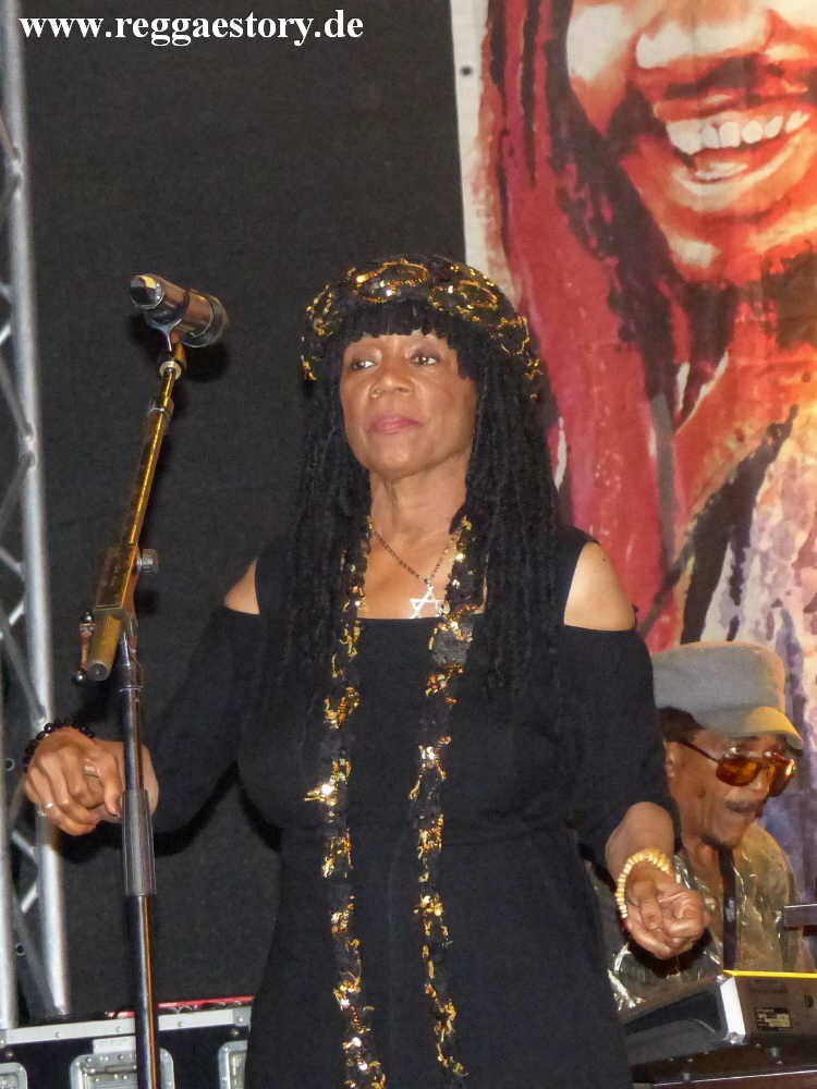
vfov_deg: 15.4
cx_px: 408
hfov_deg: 11.6
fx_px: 4028
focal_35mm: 128
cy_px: 544
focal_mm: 23.1
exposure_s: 1/160
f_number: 2.8
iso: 1600
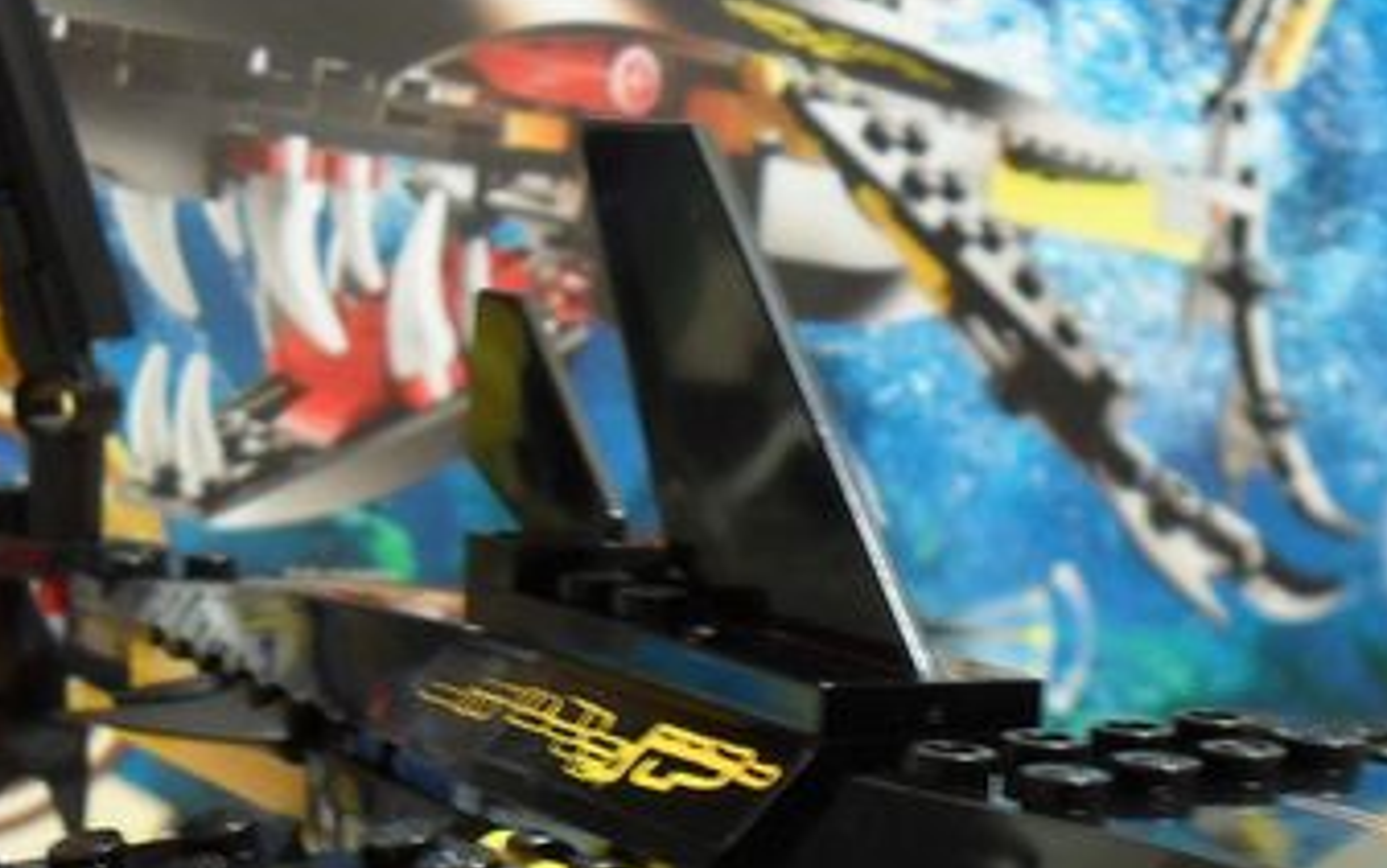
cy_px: 1193
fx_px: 3328
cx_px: 1017
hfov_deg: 23.3
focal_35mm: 88
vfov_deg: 14.1
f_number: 2.8
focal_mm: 6.2
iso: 200
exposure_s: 1/4
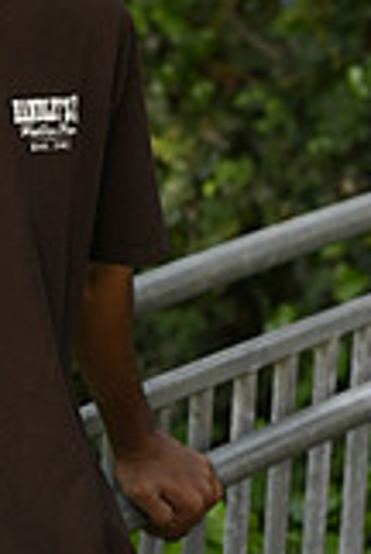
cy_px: 303
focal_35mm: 180
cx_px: -94
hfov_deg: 7.6
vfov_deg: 11.4
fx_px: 2770
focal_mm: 50
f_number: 4
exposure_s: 1/250
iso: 320
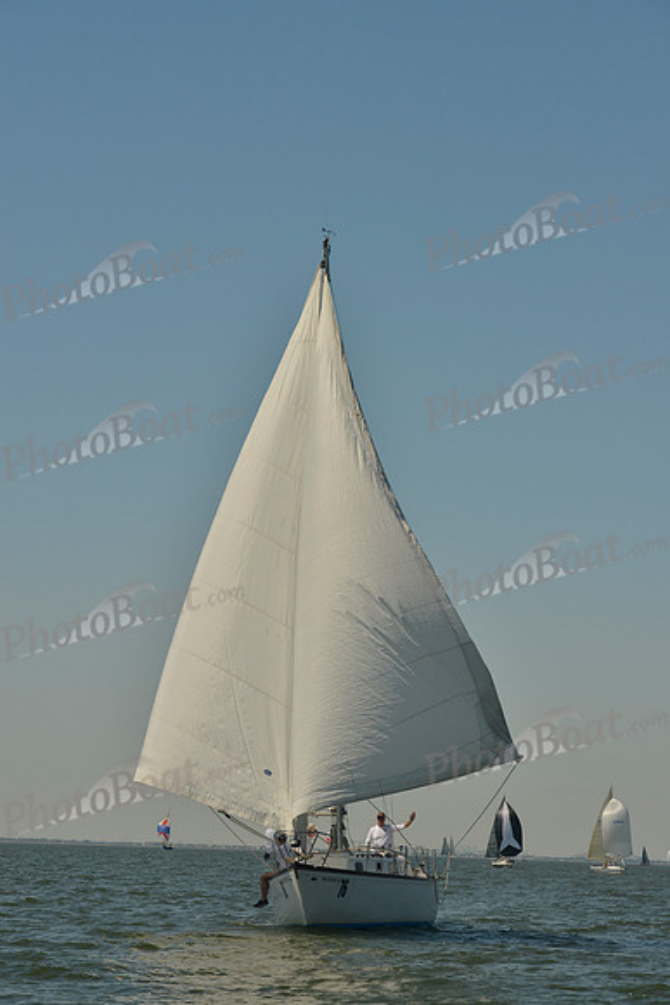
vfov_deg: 21.5
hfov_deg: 14.4
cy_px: 502
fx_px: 2650
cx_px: 335
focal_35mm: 95
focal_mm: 95
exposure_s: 1/800
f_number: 9
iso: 200
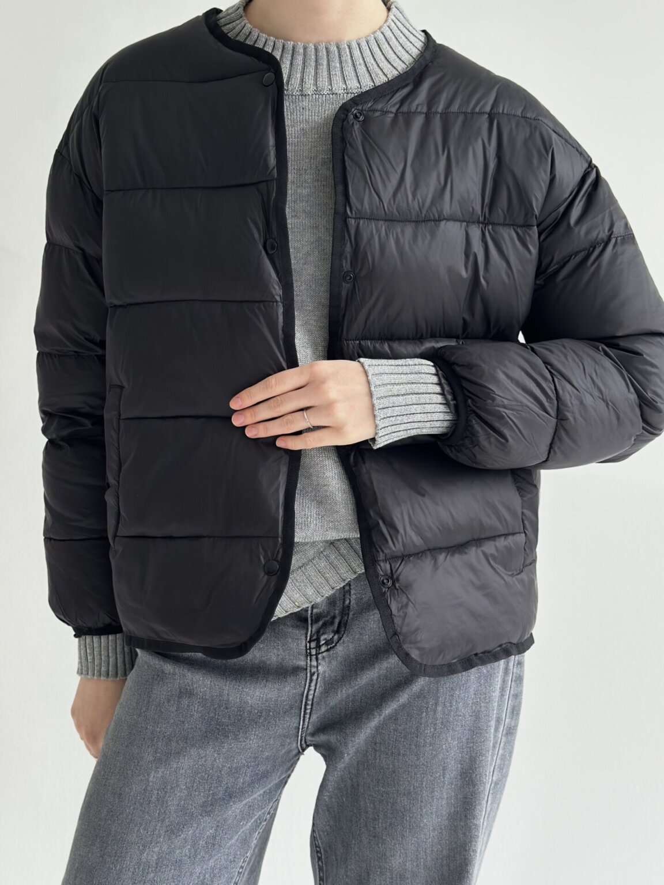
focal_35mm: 48
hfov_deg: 30.3
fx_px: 1228
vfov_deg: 39.7
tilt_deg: -8.4
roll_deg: +0.5
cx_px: 332
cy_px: 442
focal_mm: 6.86
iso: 125
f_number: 1.78
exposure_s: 1/111
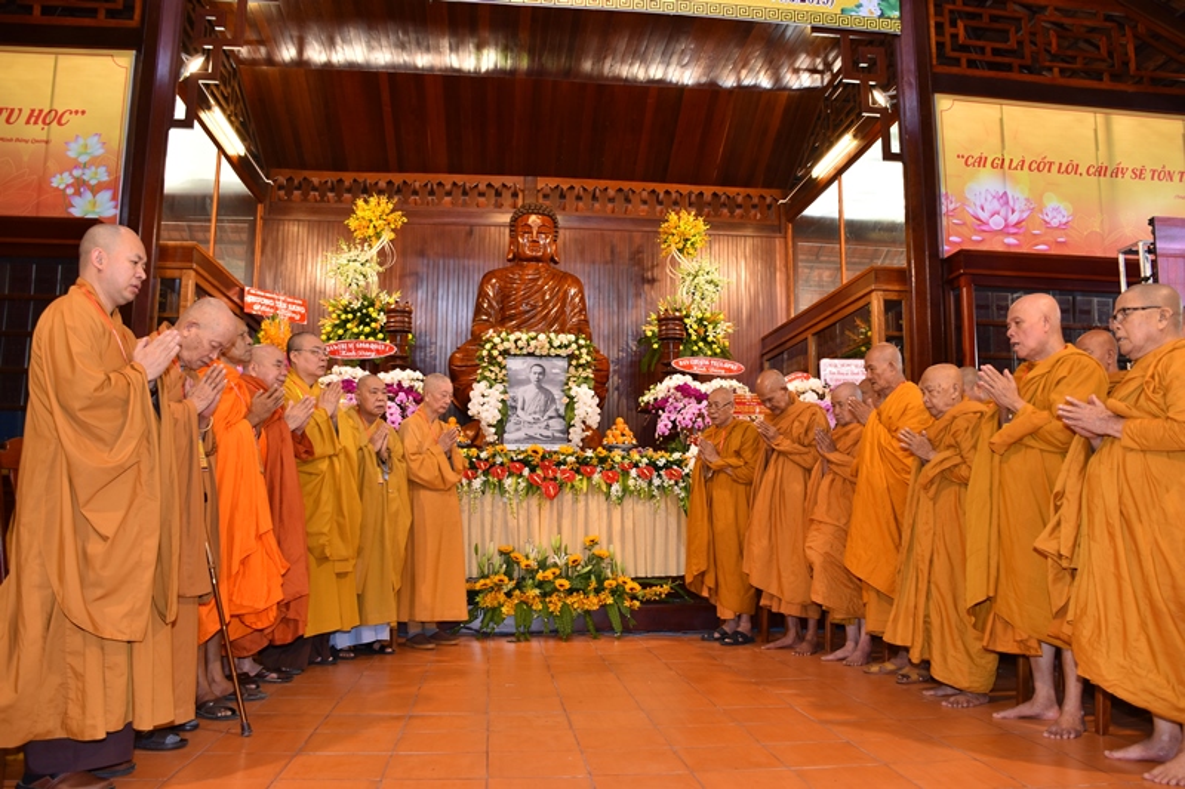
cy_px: 394
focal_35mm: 27
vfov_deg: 47.9
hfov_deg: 67.4
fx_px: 889
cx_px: 592
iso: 160
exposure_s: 1/15
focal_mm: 18
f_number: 4
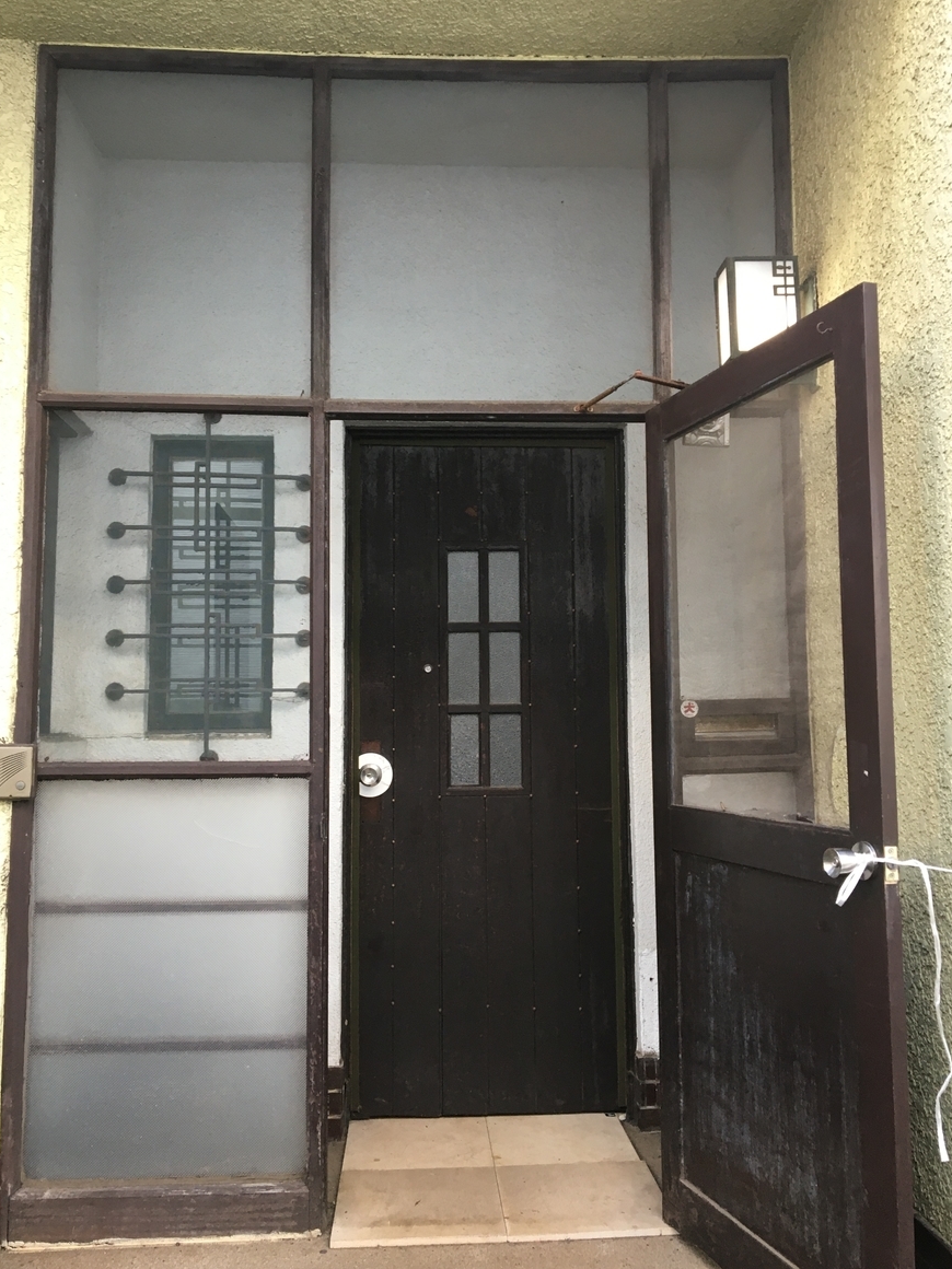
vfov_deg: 60.0
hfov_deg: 46.8
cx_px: 480
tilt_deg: +6.1
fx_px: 1100
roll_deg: +1.1
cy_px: 632
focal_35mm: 30
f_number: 2.2
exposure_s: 1/30
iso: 32
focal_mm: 4.15
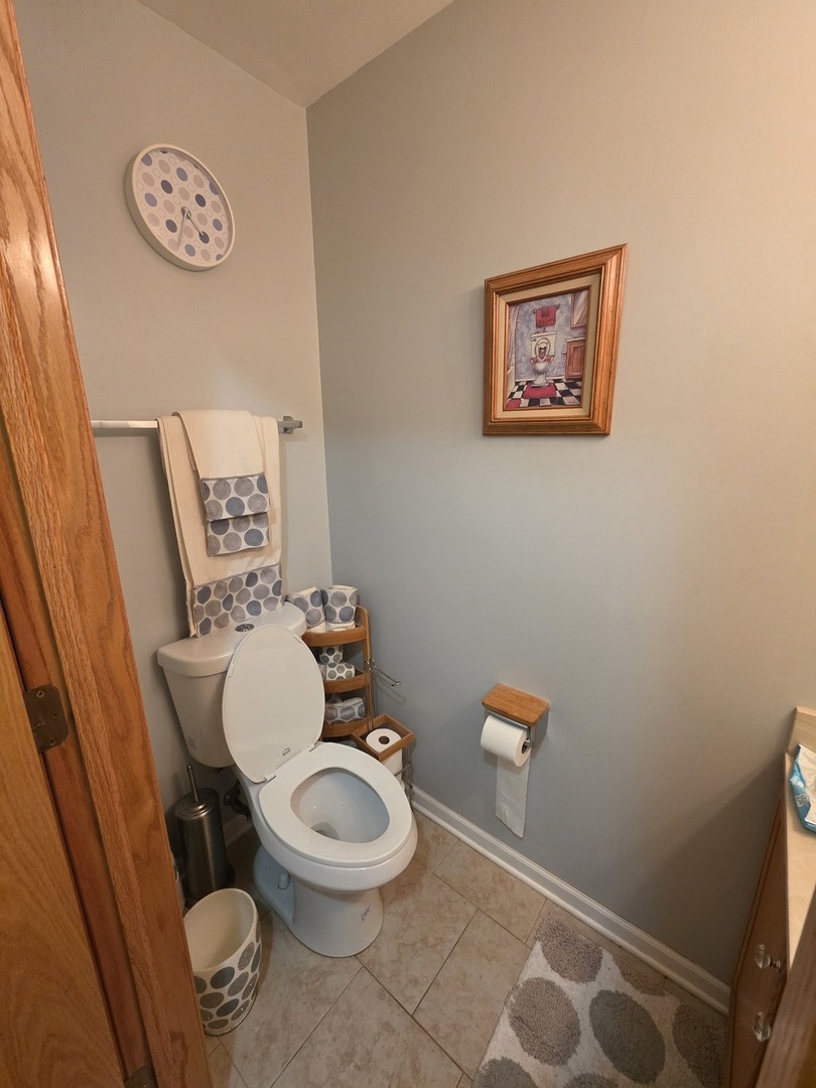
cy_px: 544
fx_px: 409
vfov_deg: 106.2
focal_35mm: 13
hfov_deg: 89.9
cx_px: 408
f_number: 1.9
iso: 320
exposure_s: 1/60
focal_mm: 2.2
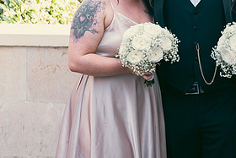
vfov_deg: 9.4
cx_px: 196
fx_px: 951
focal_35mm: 145
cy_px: 1
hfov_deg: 14.1
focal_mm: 70
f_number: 6.3
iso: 320
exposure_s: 1/160
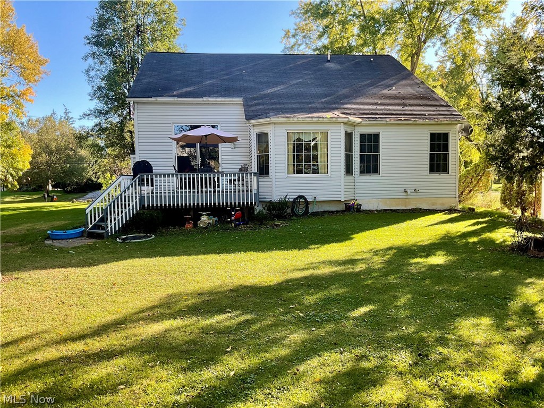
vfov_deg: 48.2
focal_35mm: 29
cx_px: 272
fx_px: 456
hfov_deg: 61.7
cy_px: 204
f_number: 1.8
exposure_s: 1/188
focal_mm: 3
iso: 16
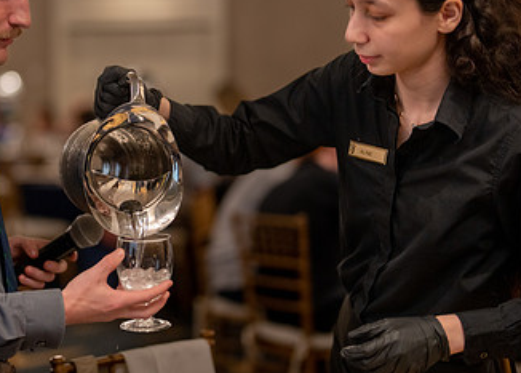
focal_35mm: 94
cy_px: 142
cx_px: 121
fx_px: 1391
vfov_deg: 15.2
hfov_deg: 21.0
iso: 500
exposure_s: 1/320
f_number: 1.2
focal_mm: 50
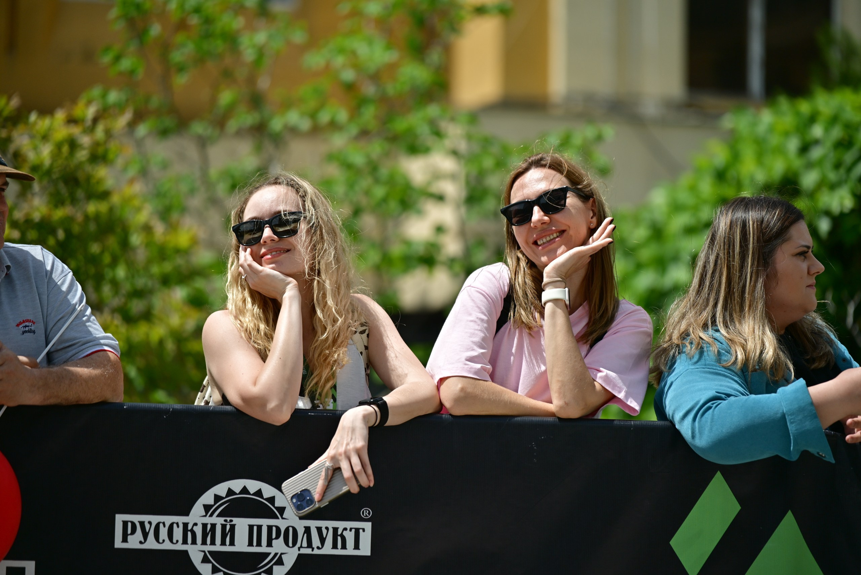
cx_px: 430
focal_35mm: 150
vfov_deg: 9.2
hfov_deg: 13.7
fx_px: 3589
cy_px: 288
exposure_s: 1/4000
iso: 160
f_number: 2.8
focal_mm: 150
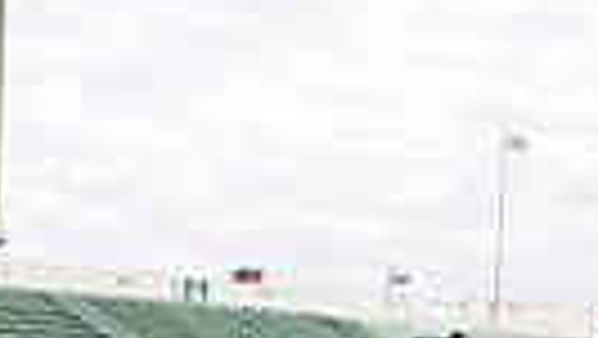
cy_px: 813
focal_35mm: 110
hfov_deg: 18.0
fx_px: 1745
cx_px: -198
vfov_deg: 9.7
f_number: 3.5
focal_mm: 24
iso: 180
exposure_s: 1/500
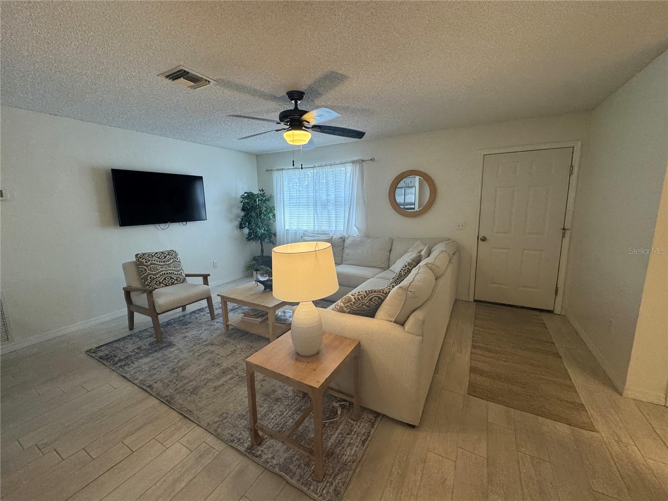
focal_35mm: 14
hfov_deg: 102.1
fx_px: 270
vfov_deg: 85.7
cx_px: 334
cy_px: 250
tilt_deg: -11.3
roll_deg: +0.6
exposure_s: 1/120
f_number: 2.2
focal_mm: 2.22
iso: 125
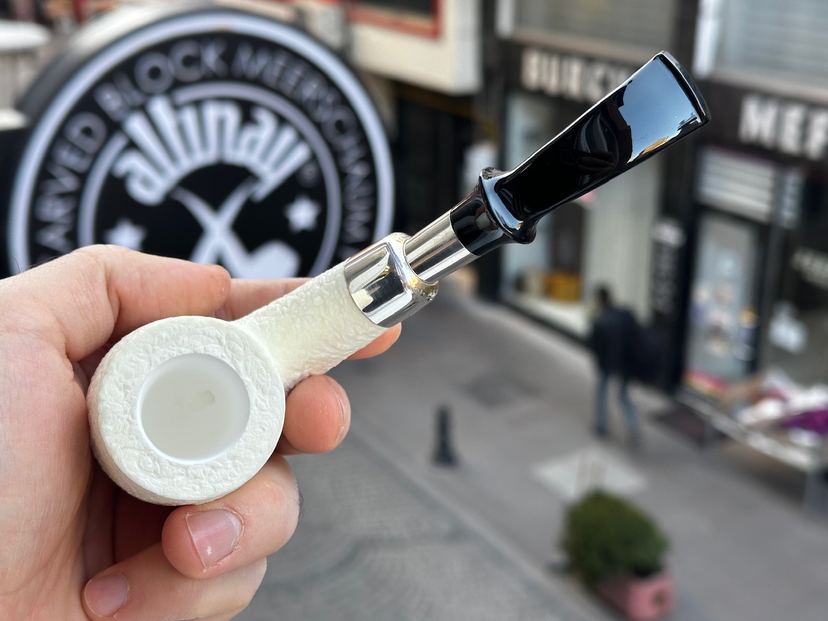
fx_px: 1148
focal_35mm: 48
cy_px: 310
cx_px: 414
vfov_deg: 30.3
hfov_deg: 39.7
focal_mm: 6.86
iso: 64
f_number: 1.78
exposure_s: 1/148
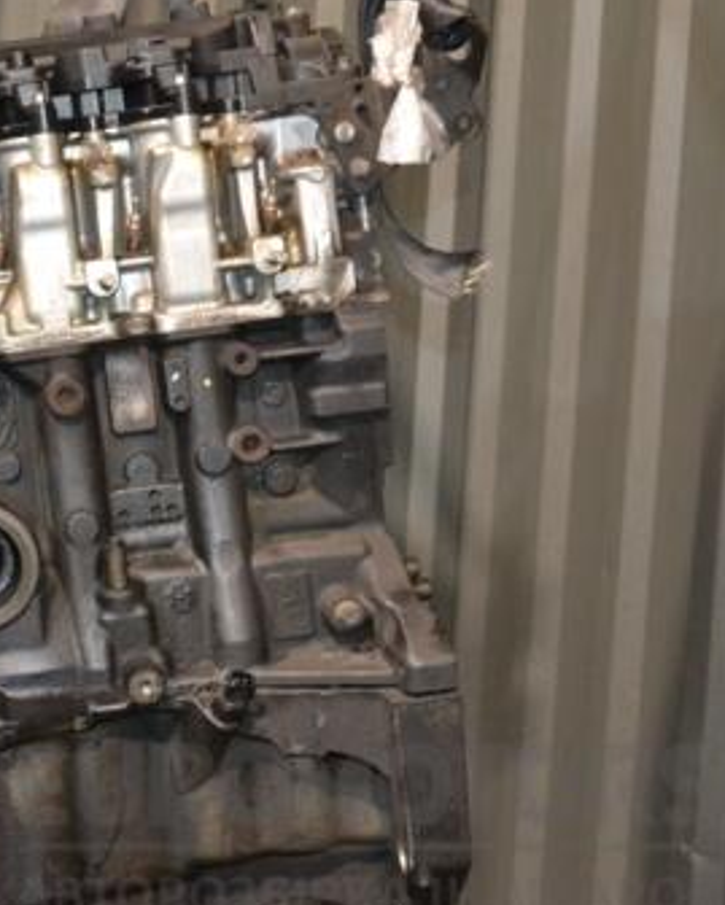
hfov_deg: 23.1
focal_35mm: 63
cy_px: 426
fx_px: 1685
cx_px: -35
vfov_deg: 30.1
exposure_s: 1/60
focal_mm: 25
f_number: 4
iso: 2500
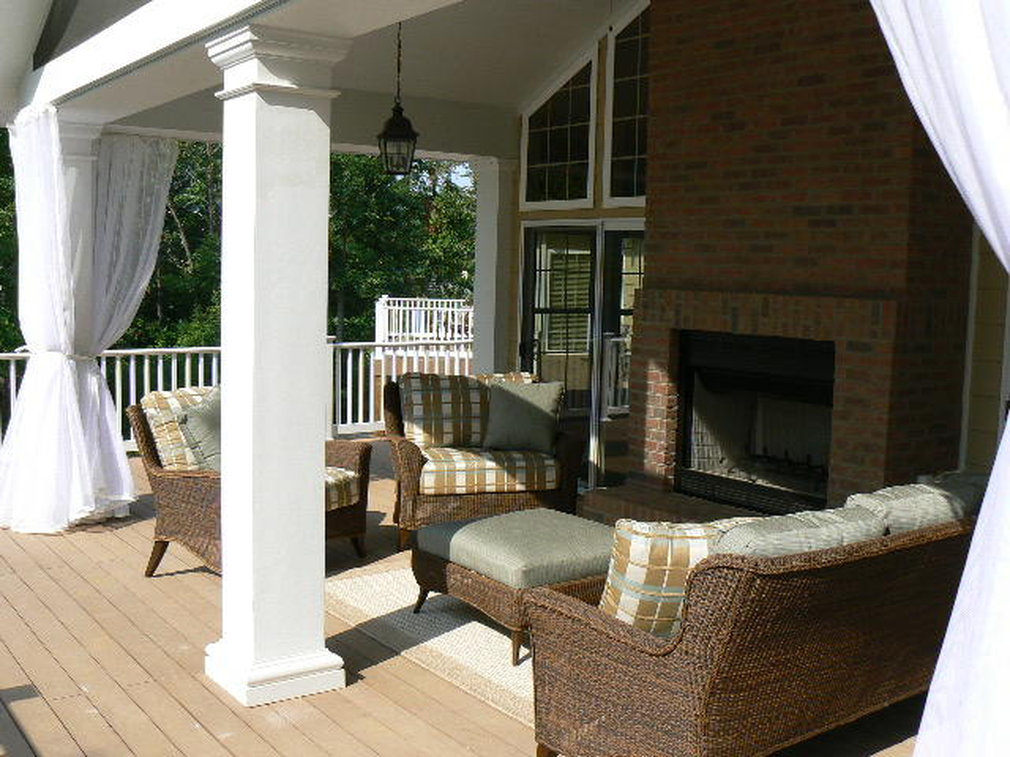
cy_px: 378
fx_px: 1050
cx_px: 505
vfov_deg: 39.7
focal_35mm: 36
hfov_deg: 51.4
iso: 80
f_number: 5.6
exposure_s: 1/400
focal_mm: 6
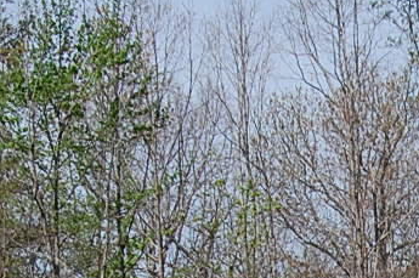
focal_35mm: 170
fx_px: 1976
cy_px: 554
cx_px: 485
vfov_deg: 7.7
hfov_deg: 11.9
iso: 200
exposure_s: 1/320
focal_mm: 26
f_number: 9
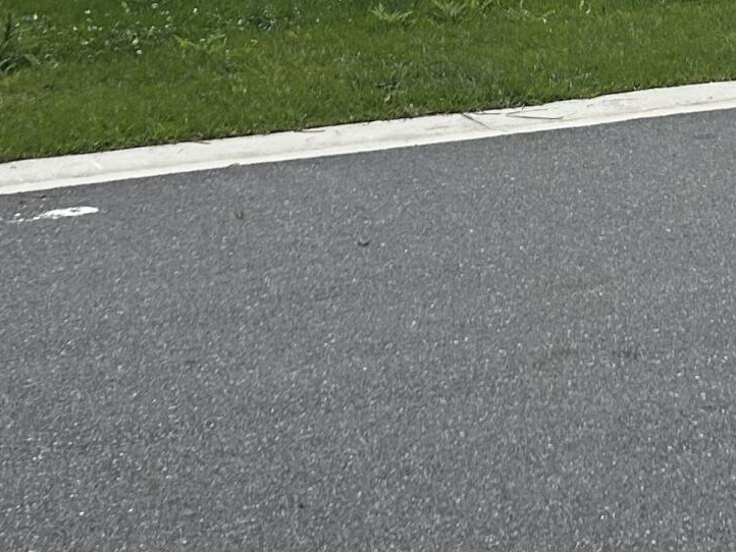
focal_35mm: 108
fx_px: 2297
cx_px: 653
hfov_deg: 17.9
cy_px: -453
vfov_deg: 12.5
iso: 50
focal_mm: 5.7
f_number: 1.5
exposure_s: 1/12658
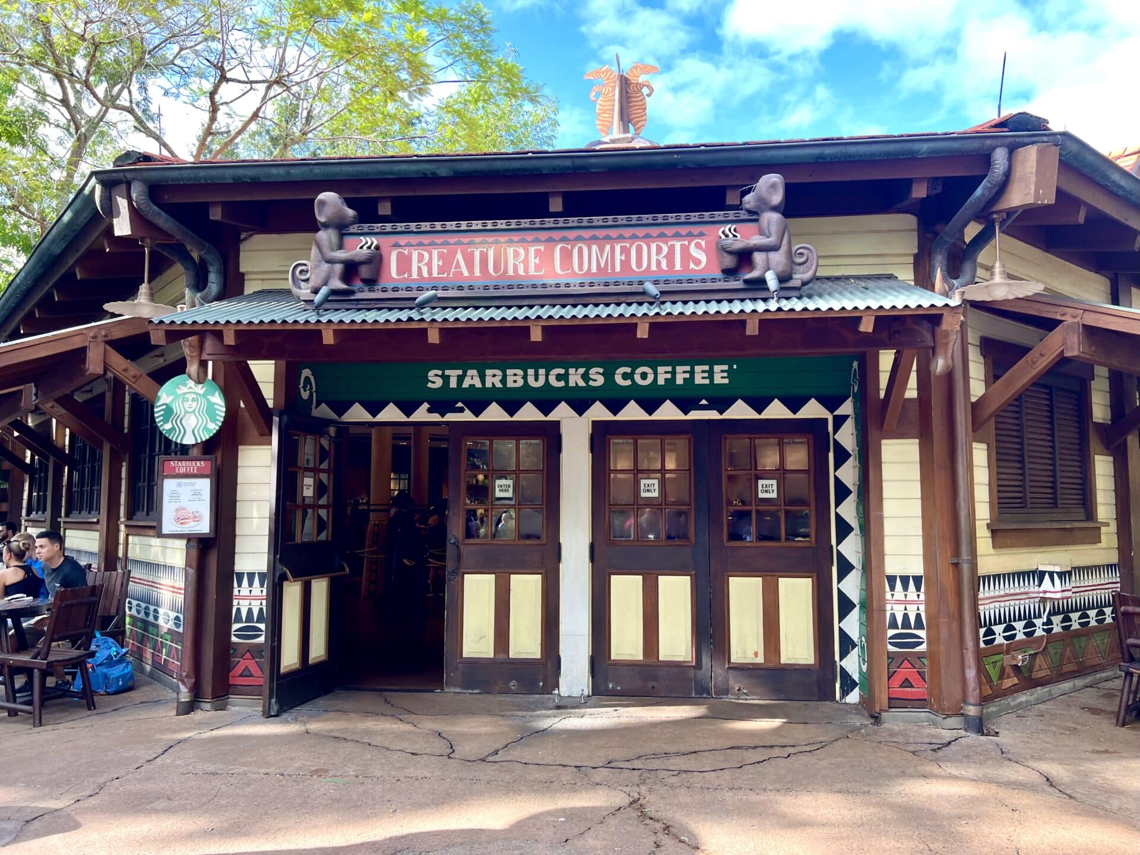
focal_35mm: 26
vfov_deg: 53.1
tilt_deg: +4.4
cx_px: 570
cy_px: 428
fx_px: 856
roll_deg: +0.1
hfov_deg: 67.3
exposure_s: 1/299
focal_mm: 5.7
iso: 50
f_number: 1.5
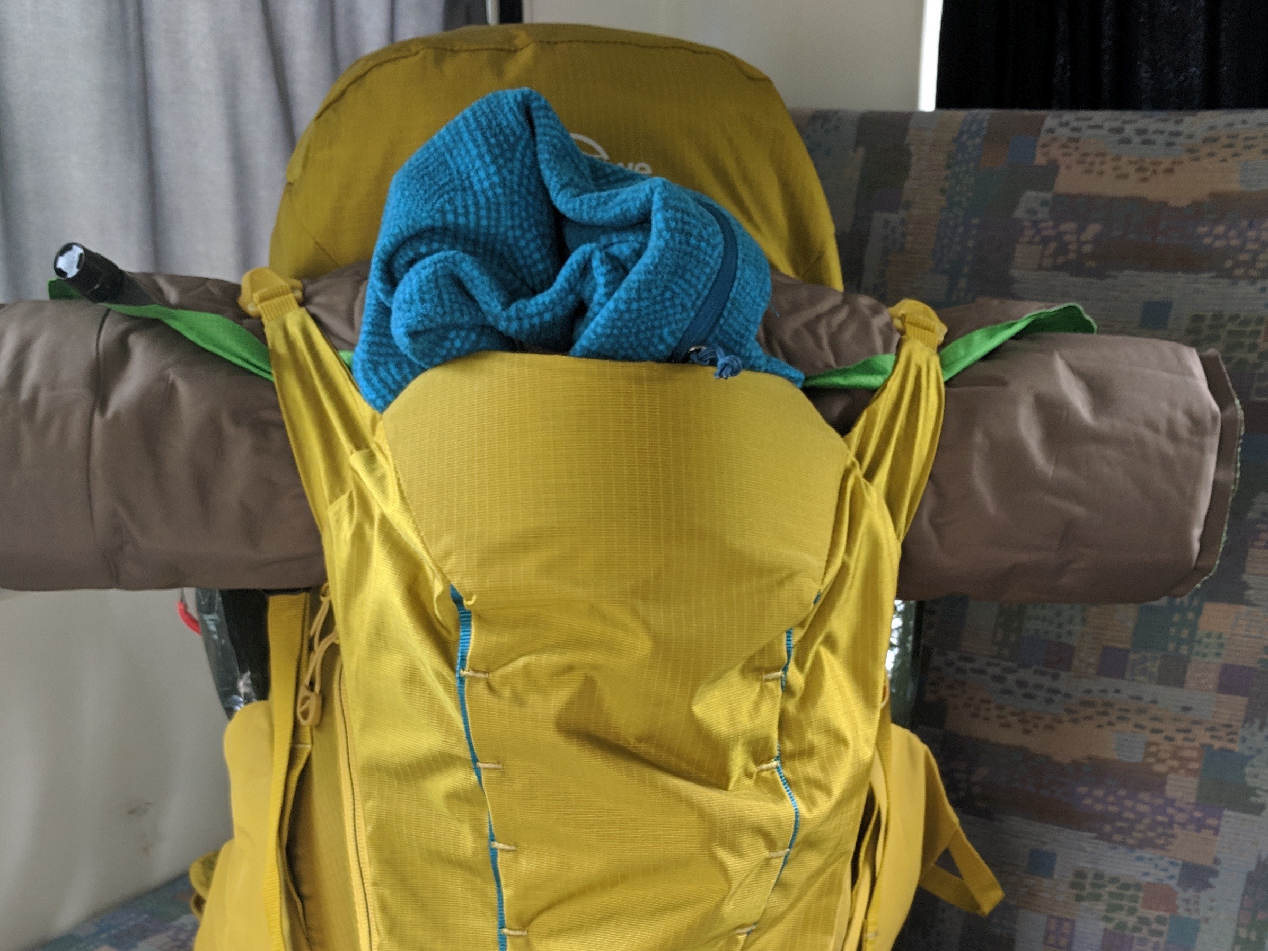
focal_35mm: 44
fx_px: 1612
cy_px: 769
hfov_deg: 42.9
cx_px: 656
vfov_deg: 32.0
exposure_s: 1/100
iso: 245
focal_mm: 4.67
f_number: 2
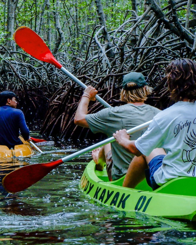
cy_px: 111
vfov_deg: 15.9
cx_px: 9
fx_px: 878
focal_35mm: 121
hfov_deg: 12.6
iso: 1000
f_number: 5.2
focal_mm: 37.4
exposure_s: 1/320
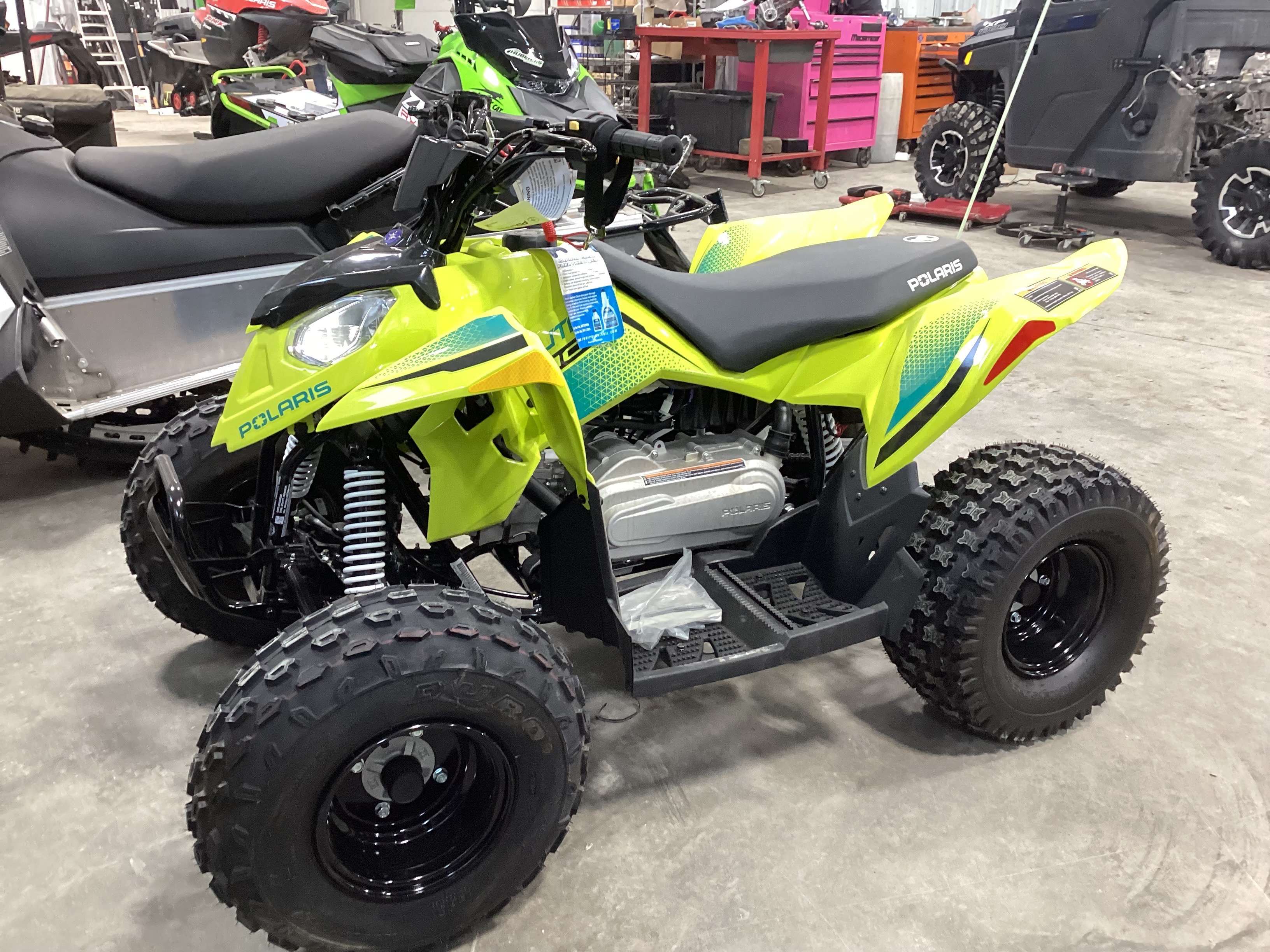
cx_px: 635
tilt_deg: -24.3
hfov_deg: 58.4
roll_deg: +0.5
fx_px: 1137
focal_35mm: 31
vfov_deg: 45.4
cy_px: 476
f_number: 2.4
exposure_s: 1/60
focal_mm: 3.3
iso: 200
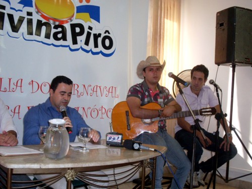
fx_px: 357
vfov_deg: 29.7
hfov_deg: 38.9
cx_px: 126
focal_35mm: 49
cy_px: 94
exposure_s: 1/45
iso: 100
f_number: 3.1
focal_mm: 8.1
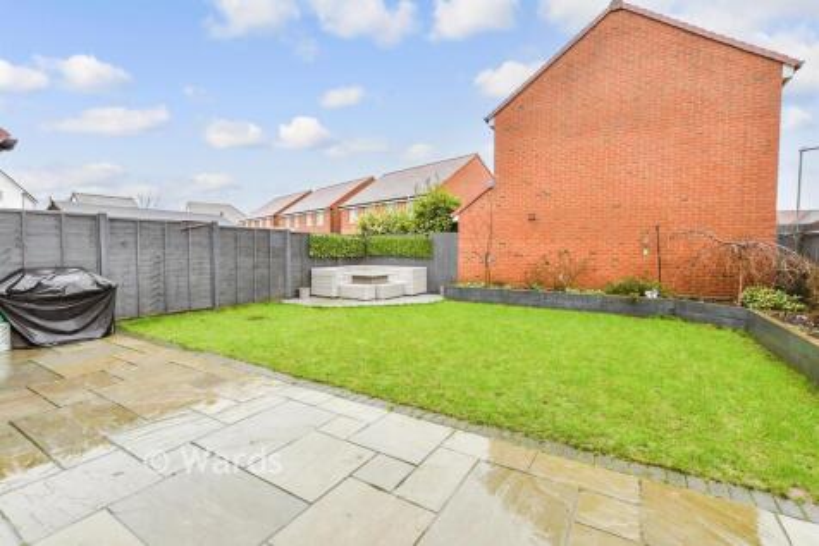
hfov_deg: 100.4
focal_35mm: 15
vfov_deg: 77.3
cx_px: 410
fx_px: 341
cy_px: 273
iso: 160
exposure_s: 1/30
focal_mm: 10
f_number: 6.3
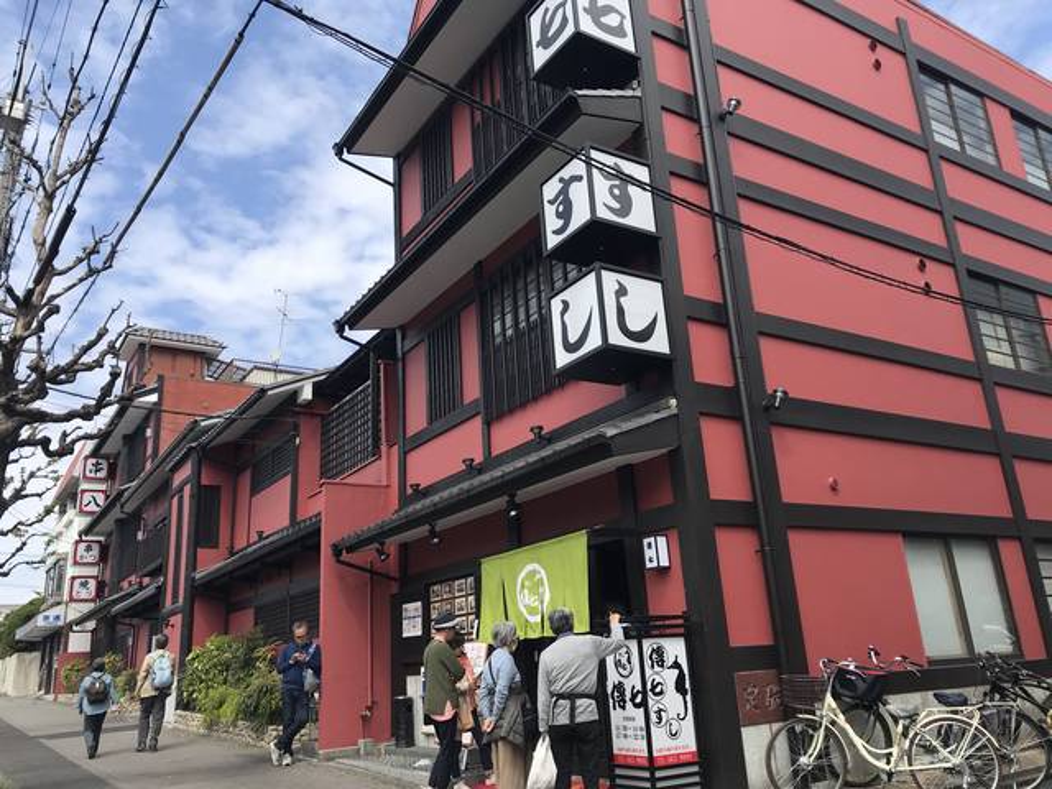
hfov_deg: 63.4
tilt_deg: +18.1
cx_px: 526
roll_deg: +4.2
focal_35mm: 28
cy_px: 394
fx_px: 851
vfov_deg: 49.7
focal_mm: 3.99
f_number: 1.8
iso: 20
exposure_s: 1/1497
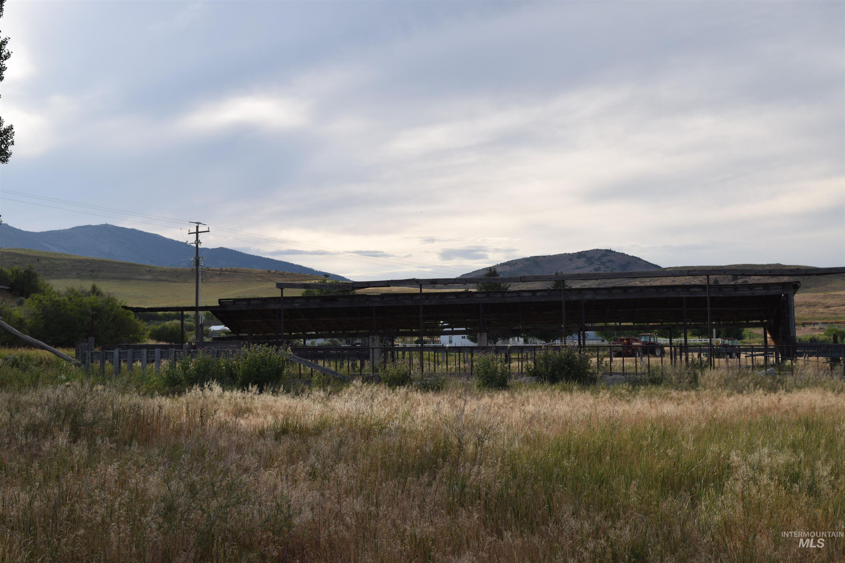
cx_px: 422
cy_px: 282
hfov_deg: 38.9
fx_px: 1197
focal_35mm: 51
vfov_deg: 26.5
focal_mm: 34
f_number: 8
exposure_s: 1/200
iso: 100
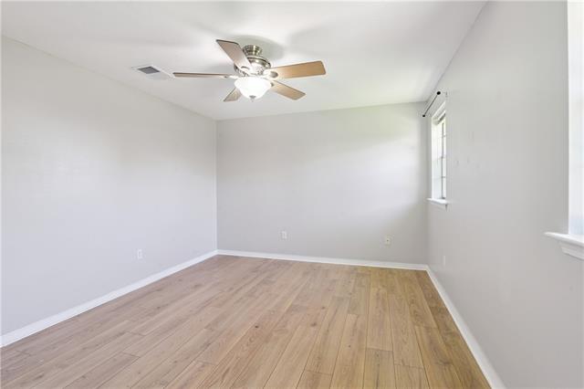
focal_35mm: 16
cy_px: 194
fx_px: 259
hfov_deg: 96.8
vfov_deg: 73.7
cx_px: 292
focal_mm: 16
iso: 400
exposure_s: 1/8
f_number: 13
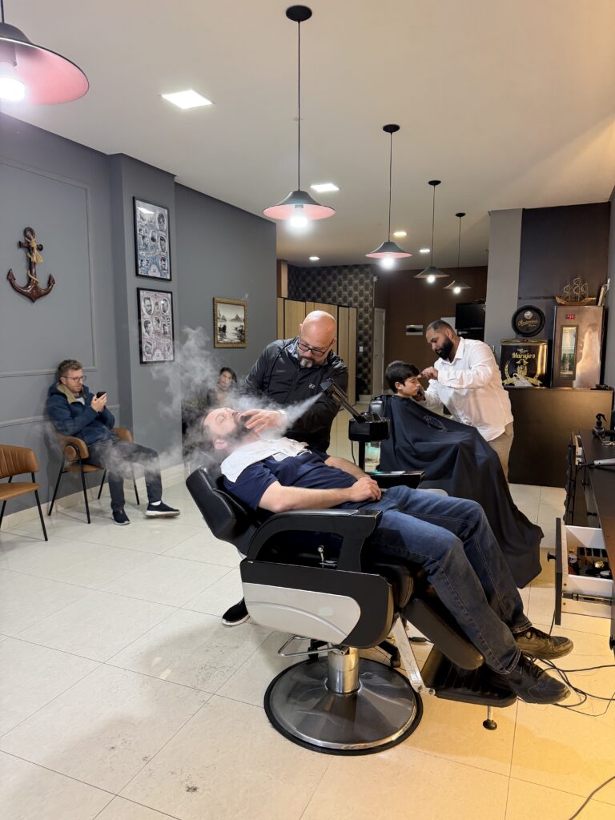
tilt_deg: -7.4
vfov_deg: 71.6
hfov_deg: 56.8
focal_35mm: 24
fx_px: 569
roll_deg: +0.0
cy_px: 410
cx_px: 308
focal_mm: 6.76
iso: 250
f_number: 1.78
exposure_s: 1/60
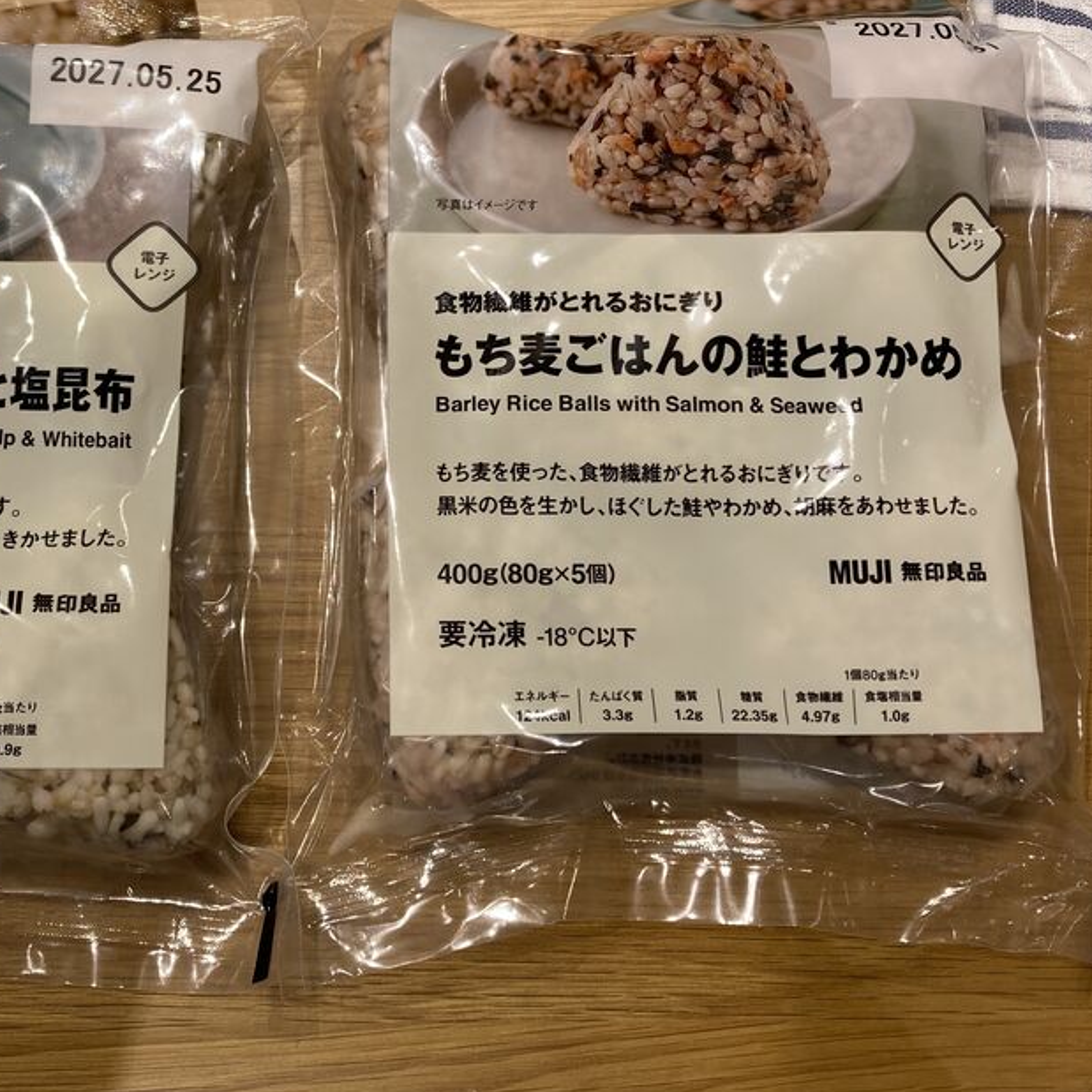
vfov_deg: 36.5
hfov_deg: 36.5
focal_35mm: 46
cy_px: 381
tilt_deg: -77.1
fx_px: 1642
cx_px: 395
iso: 20
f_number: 1.8
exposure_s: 1/183
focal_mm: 3.99
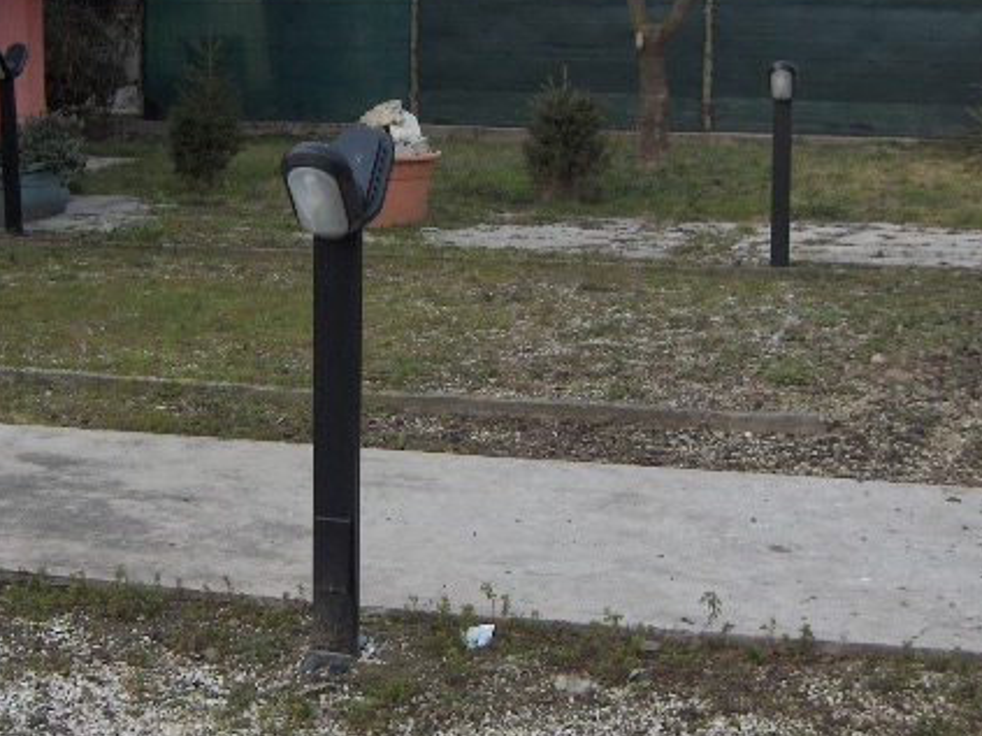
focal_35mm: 59
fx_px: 1673
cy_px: 302
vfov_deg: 24.8
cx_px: 404
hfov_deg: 32.6
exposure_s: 1/377
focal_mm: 8
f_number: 2.8
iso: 100
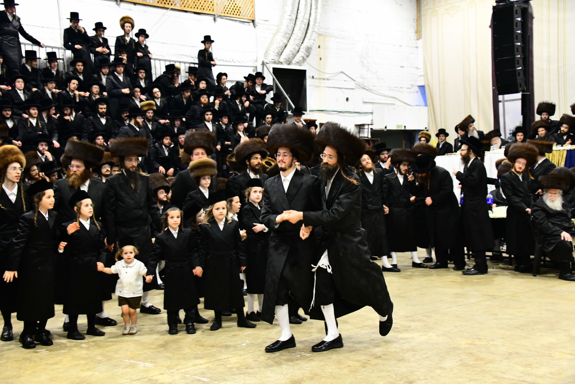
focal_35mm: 48
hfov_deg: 41.1
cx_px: 288
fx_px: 767
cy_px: 192
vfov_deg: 28.1
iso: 4000
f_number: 5.6
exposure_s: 1/200
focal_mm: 48
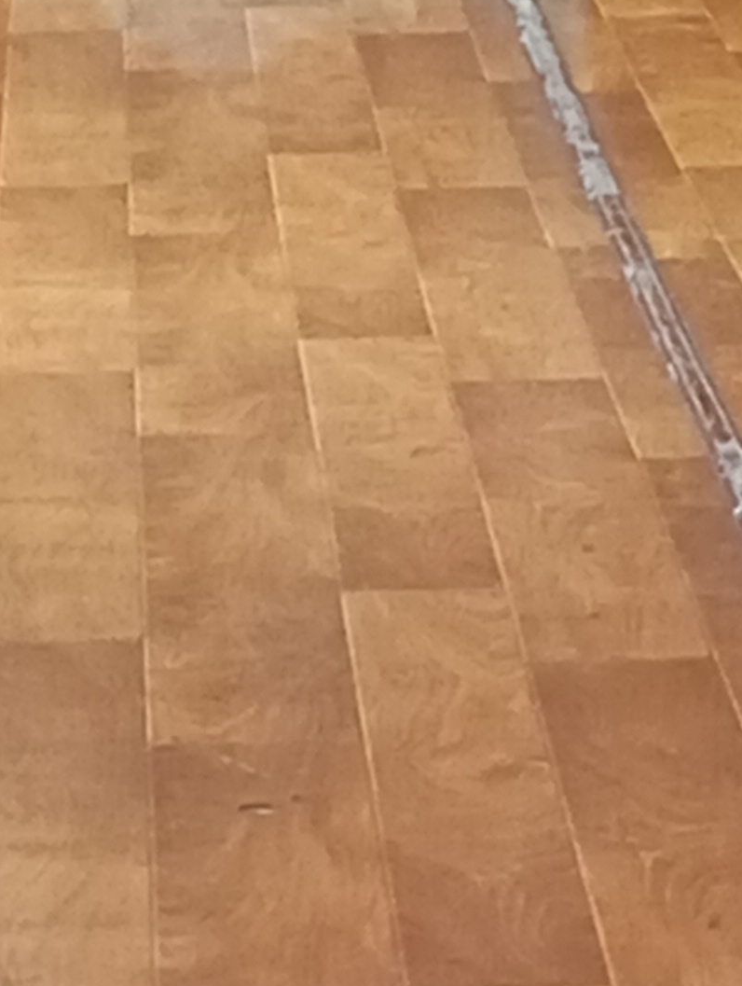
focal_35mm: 278
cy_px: -437
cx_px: 237
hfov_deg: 5.4
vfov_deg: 7.0
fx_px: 7925
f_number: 1.8
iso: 1335
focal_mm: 4.27
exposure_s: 1/20
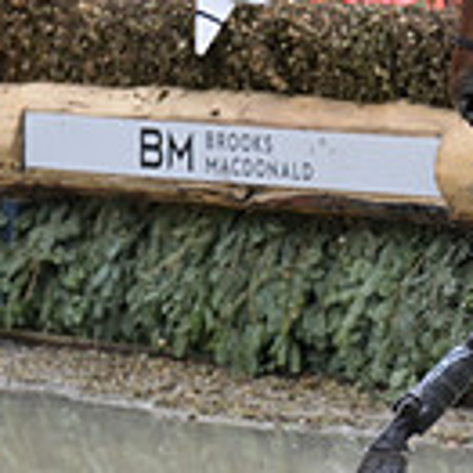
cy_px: 312
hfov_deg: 3.4
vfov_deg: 3.4
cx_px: 906
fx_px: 7853
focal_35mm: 508
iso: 1100
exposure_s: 1/1250
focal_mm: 135
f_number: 5.6
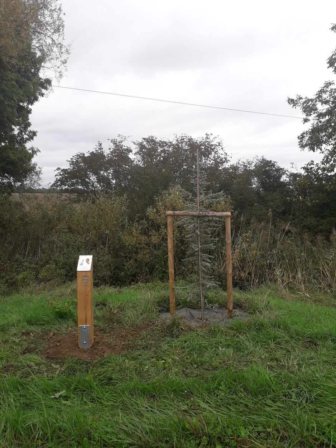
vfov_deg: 65.3
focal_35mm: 27
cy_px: 224
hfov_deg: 51.4
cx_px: 168
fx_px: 349
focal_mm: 3.6
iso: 40
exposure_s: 1/566
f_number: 1.9
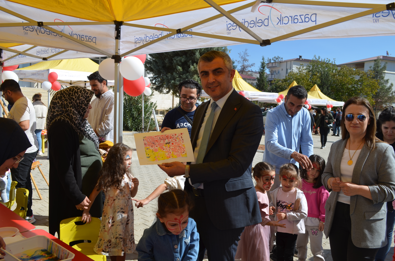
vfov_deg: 39.8
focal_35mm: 33
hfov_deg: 57.3
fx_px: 361
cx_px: 198
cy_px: 130
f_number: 8
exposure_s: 1/250
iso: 100
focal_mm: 22
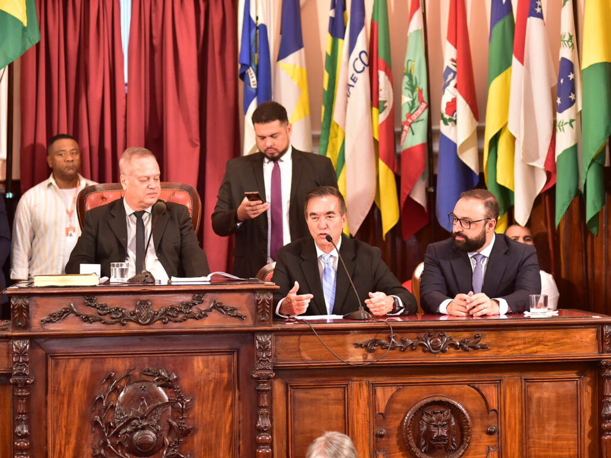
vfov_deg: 15.9
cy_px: 229
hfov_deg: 21.1
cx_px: 324
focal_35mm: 93
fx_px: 1641
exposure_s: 1/80
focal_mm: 85
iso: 2500
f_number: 3.5
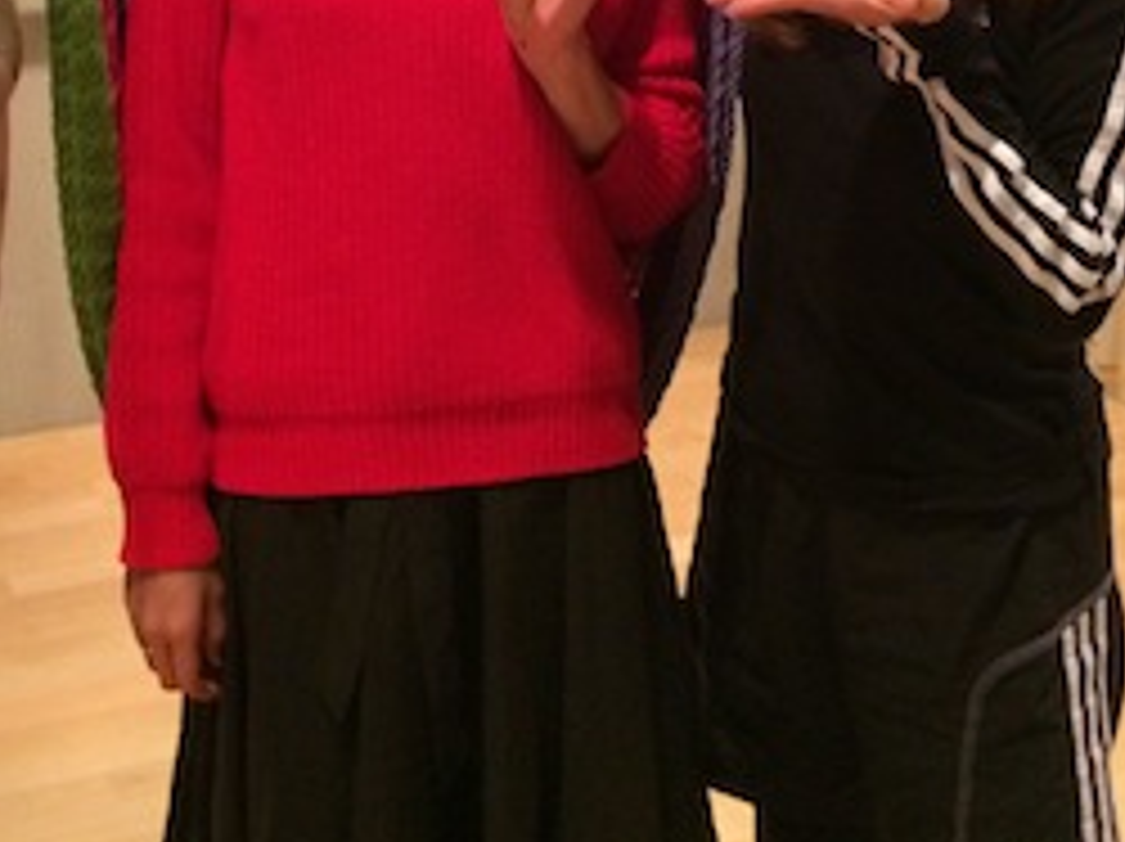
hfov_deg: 28.5
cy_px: -43
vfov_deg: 20.7
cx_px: 475
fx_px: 2208
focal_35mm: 68
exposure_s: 1/30
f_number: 2.2
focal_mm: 4.12
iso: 320
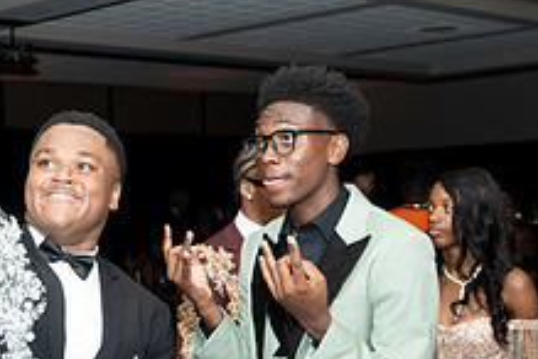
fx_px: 1106
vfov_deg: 18.1
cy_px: 326
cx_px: 174
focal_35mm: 74
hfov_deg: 27.2
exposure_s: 1/125
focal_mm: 28
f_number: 3.5
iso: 400
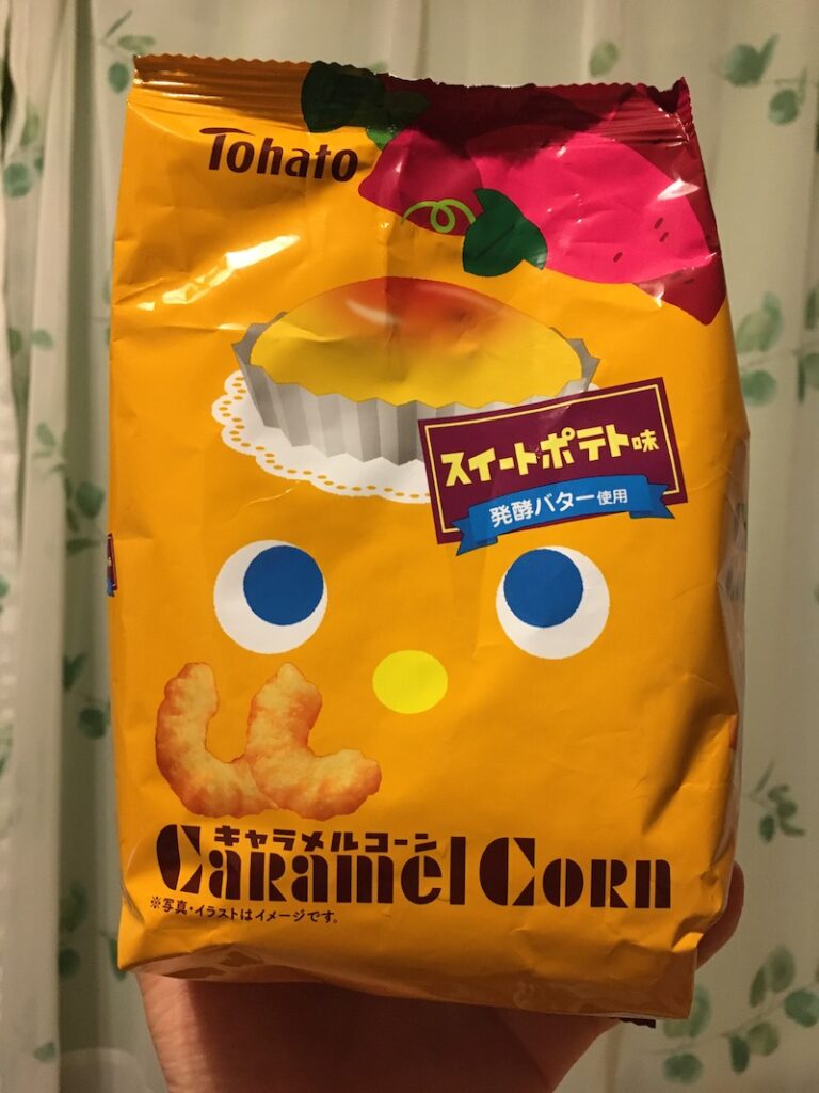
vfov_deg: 61.7
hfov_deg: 48.2
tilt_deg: -2.9
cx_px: 410
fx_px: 915
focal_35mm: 29
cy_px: 546
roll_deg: -1.7
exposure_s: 1/30
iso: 200
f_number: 2.2
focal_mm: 4.15
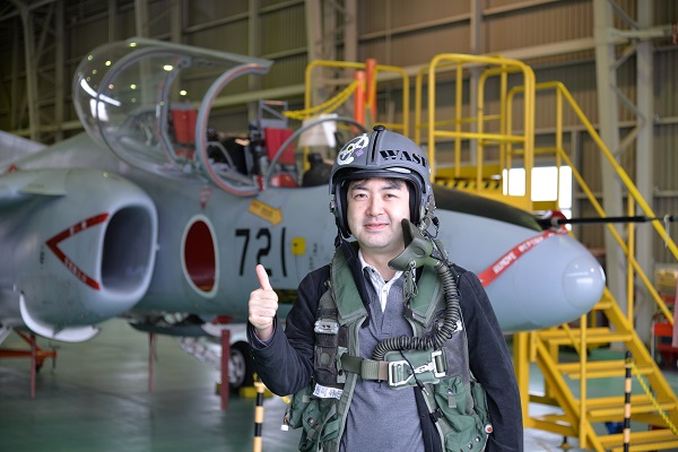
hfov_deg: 28.8
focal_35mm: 70
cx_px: 339
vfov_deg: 19.5
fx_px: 1318
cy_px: 226
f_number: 4
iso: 400
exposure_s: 1/80
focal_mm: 70
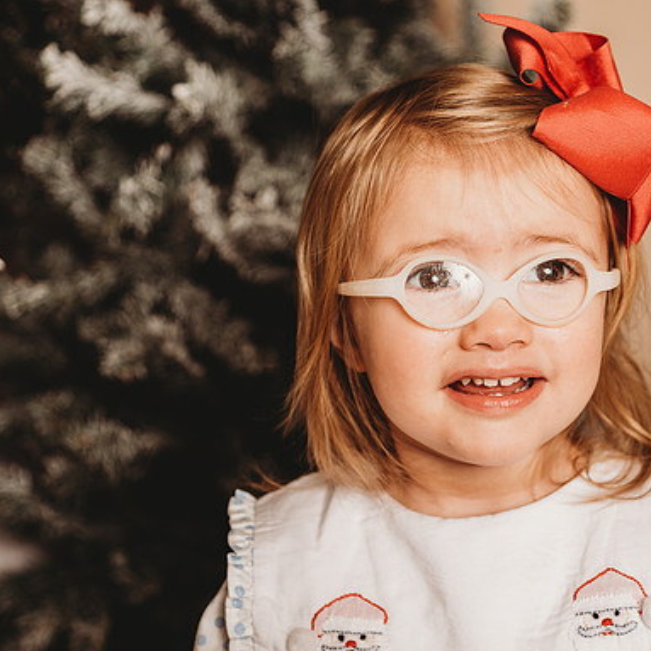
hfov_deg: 20.3
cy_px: 327
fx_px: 1809
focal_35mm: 85
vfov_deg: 20.4
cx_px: 449
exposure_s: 1/160
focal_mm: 66
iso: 100
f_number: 4
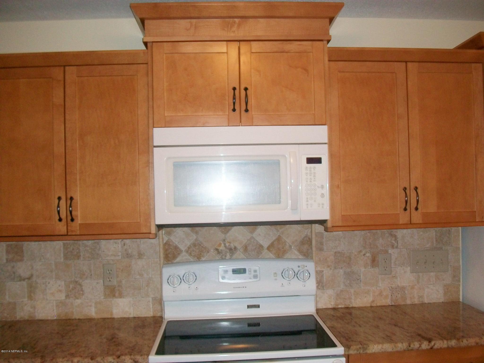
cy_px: 182
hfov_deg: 54.0
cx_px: 242
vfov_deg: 41.8
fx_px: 475
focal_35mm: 34
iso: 120
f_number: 2.8
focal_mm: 5.7
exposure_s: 1/60
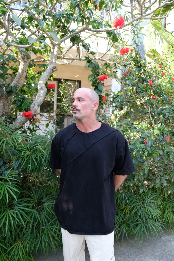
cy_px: 130
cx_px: 87
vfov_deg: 60.3
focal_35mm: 31
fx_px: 225
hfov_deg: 42.3
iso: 250
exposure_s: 1/250
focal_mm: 20.5
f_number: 3.2
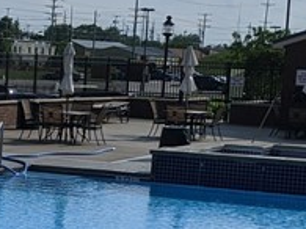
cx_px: -20
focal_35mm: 142
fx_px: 1254
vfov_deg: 10.4
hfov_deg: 13.7
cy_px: 216
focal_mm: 4.44
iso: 63
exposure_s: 1/7812
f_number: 1.8
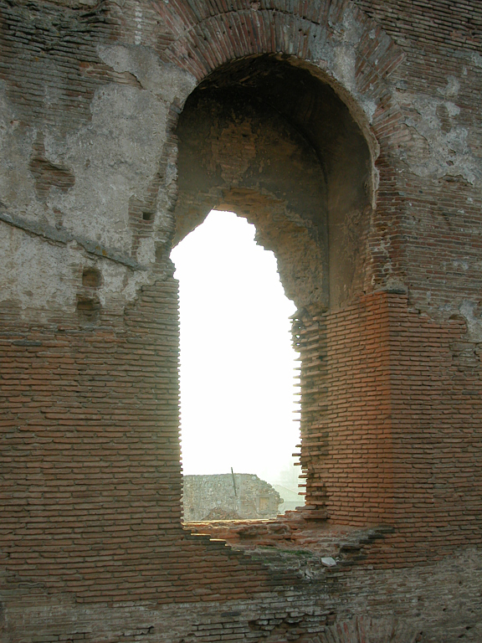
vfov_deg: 32.7
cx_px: 241
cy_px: 322
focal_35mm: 59
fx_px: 1095
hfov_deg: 24.8
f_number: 3.8
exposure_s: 1/95.3
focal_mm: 14.9
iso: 100
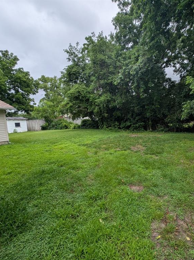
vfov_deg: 94.5
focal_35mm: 16
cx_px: 127
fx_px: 120
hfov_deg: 76.0
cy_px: 130
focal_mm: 2.23
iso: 41
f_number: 1.95
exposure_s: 1/351
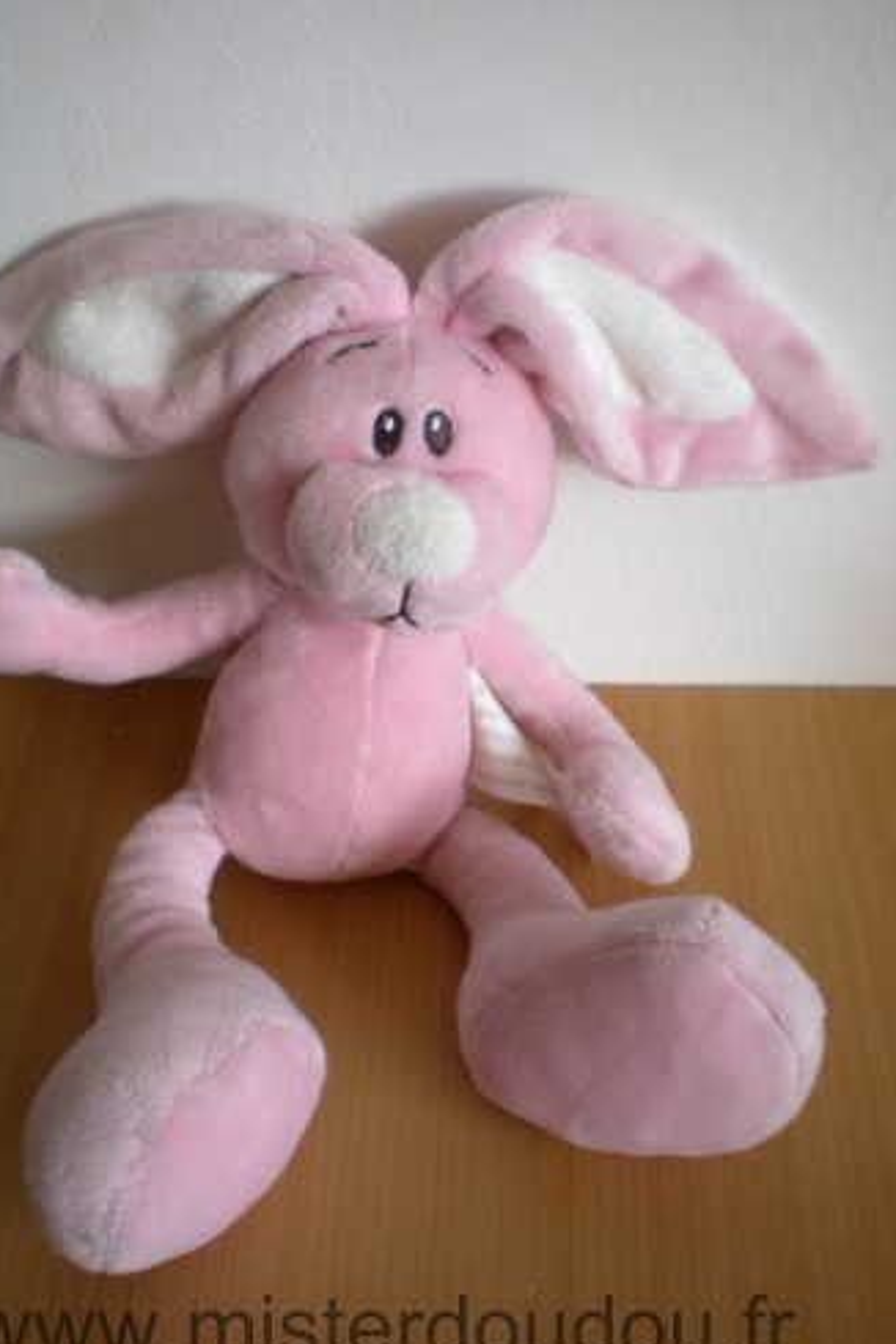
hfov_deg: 31.8
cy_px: 668
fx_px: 1568
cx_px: 379
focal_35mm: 42
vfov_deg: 46.4
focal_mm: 6.3
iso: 75
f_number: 3.1
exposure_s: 1/60.4
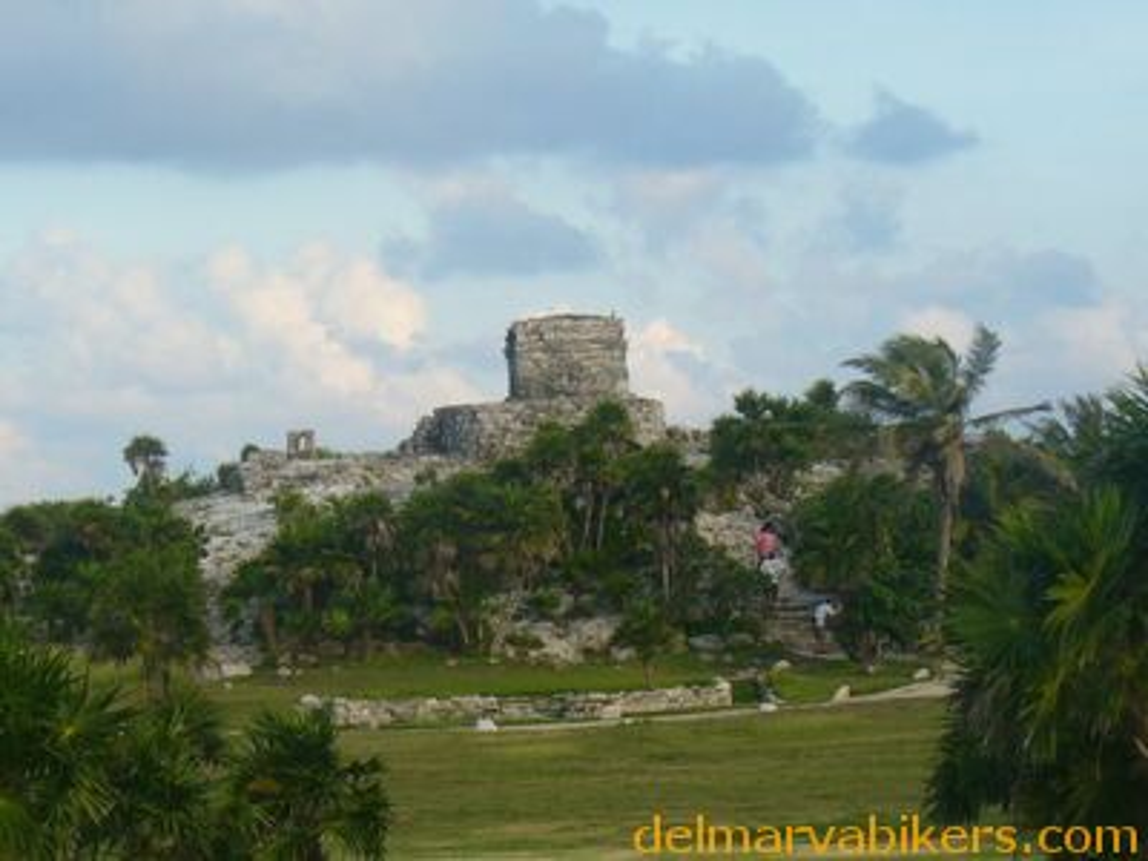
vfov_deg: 11.1
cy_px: 430
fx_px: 4444
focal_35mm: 134
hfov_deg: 14.7
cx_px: 574
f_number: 3.5
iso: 80
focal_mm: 16.1
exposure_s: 1/320
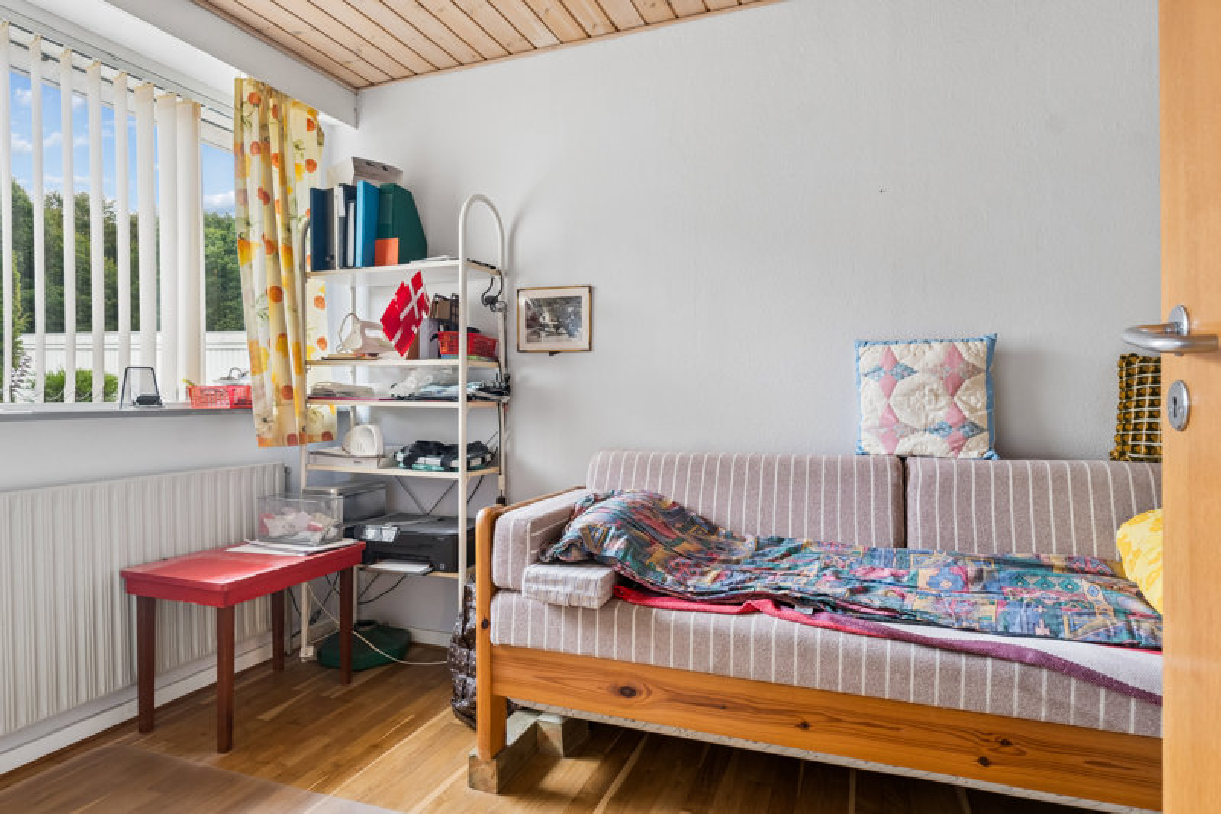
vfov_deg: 59.5
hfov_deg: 81.2
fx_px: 712
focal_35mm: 21
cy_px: 407
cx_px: 610
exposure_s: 1
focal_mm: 14
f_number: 8
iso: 200
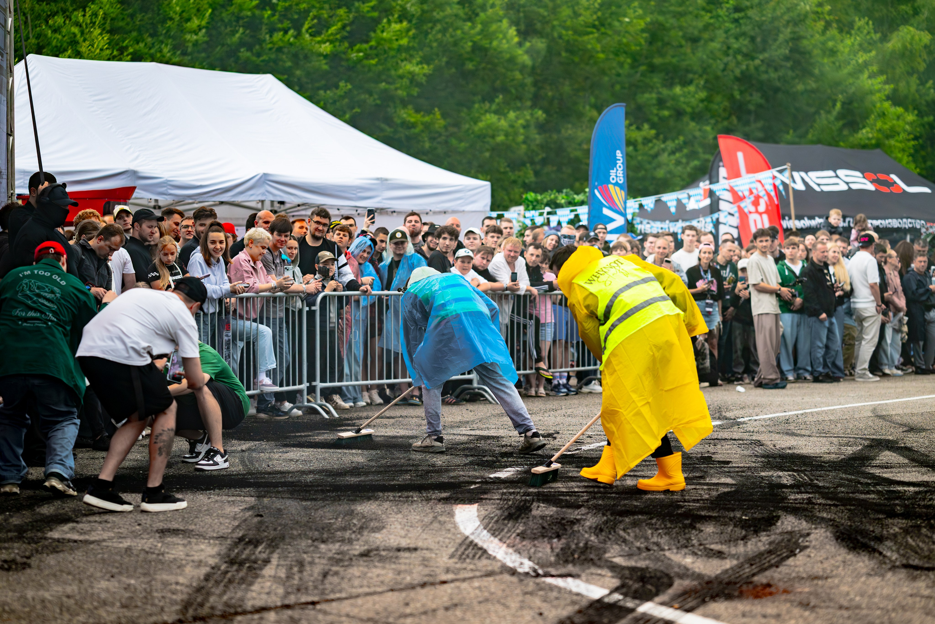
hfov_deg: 23.1
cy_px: 312
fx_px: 2285
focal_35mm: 88
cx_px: 468
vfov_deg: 15.6
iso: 800
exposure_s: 1/640
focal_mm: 85
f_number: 2.2
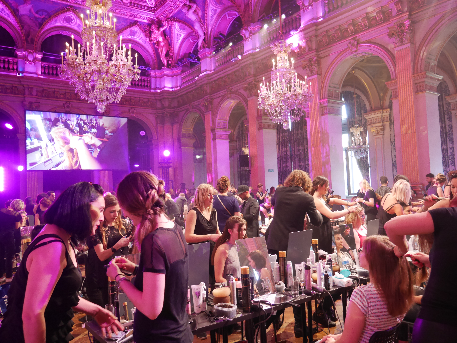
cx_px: 228
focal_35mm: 30
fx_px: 396
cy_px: 172
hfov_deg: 59.9
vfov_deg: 46.8
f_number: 3.6
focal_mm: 15
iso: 1600
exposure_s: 1/60
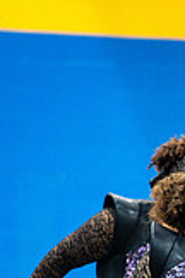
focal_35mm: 557
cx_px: 223
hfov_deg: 2.5
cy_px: 273
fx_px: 4293
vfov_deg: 3.7
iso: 6400
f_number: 4
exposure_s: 1/500
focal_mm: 200
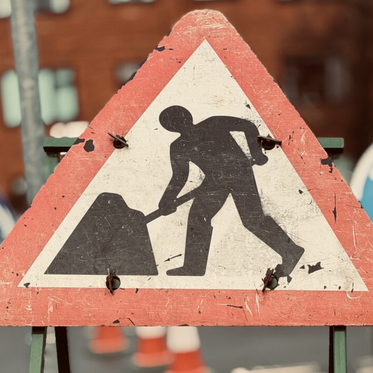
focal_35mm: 61
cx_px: 194
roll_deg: +4.6
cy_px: 173
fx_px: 744
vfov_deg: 28.1
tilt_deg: -2.8
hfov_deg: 28.2
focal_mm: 6.76
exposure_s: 1/455
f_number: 1.78
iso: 64
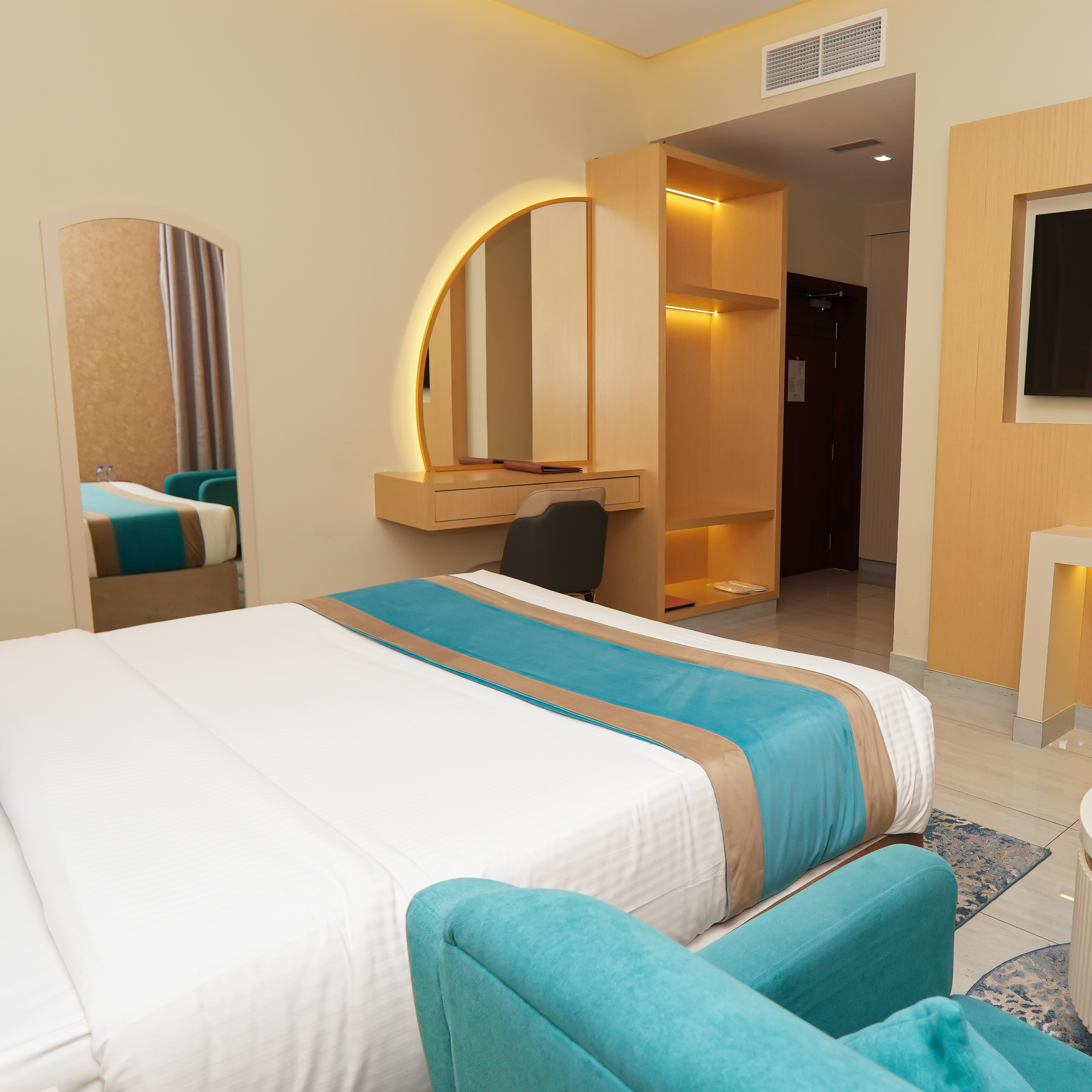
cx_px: 782
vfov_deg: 67.3
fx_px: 821
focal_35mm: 23
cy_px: 546
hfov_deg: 64.3
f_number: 4.5
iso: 500
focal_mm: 12
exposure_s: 1/200
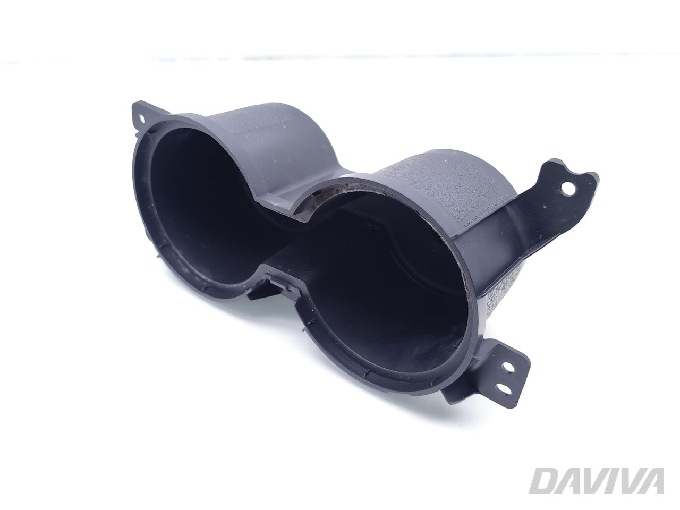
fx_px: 589
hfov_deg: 60.0
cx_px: 340
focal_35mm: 30
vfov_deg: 46.8
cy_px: 255
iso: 125
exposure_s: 1/100
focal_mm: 6.19
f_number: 1.65
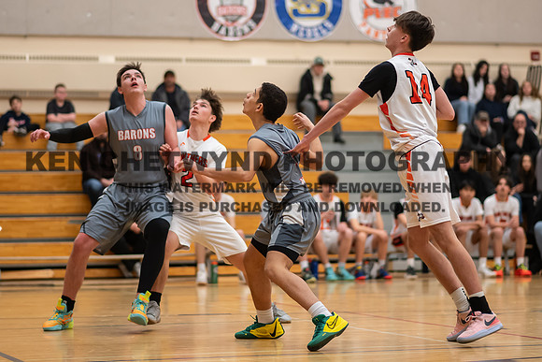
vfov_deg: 11.5
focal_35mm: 119
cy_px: 136
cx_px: 271
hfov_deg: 17.2
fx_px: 1793
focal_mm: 85
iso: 2500
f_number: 1.8
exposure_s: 1/1000
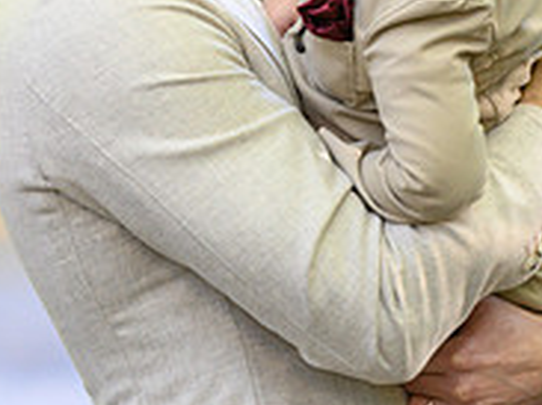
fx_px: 9529
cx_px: 243
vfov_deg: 2.4
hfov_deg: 3.3
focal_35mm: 609
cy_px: -145
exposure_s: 1/200
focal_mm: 200
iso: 1600
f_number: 3.2
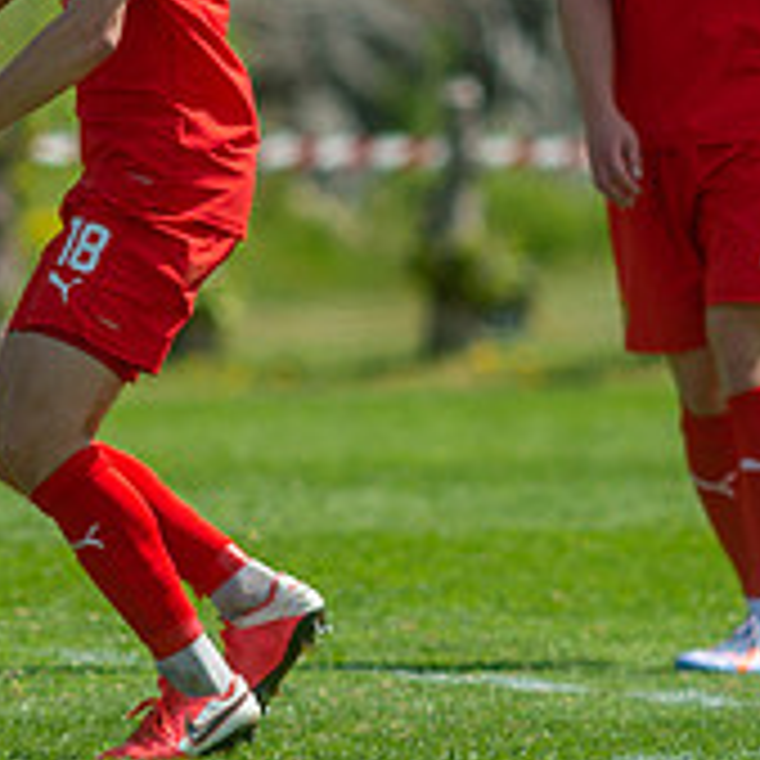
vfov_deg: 1.2
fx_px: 36762
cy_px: 95
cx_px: 83
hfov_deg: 1.2
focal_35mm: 1480
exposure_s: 1/1250
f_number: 4
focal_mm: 420
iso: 200
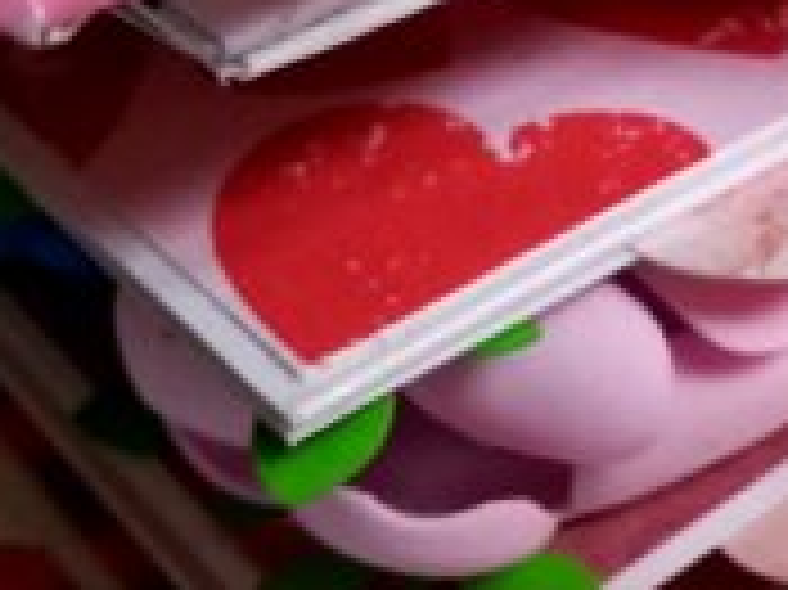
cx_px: 747
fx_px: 2025
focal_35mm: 89
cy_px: 198
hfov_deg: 21.4
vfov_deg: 16.5
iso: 200
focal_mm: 3.83
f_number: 2.2
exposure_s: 1/30
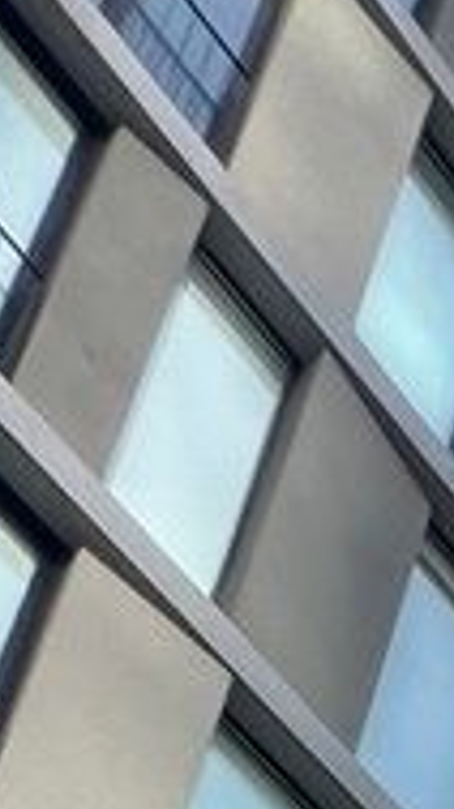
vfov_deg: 11.1
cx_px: 1461
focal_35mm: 90
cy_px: 2500
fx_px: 1930
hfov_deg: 9.6
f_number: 1.8
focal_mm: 1.57
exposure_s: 1/451
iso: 32
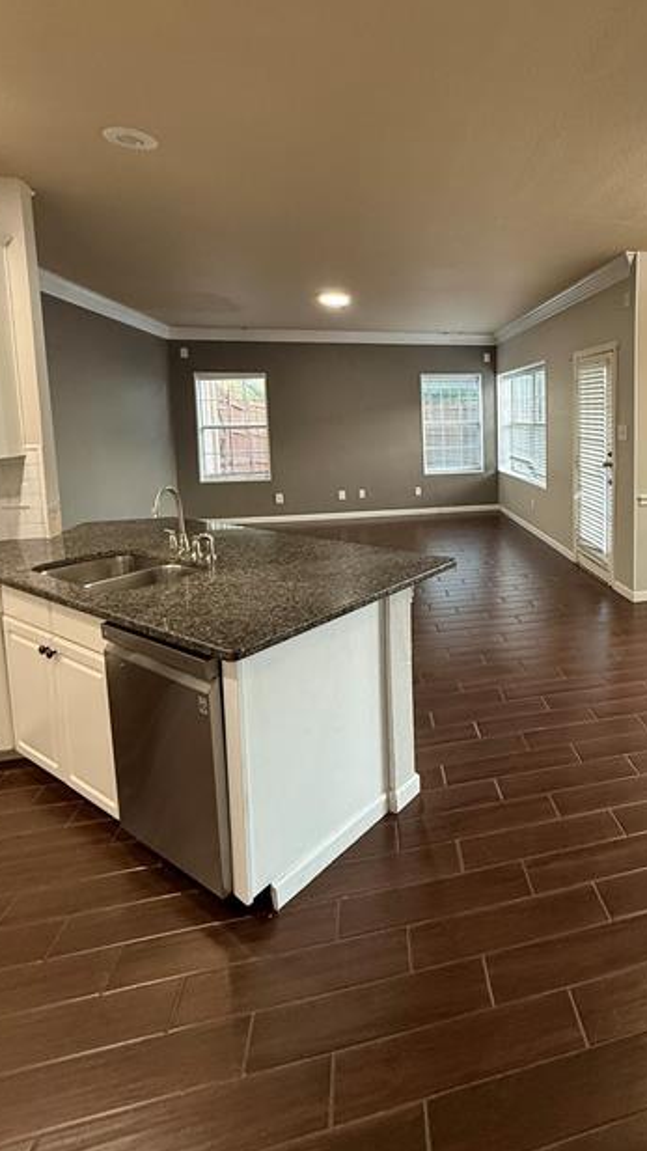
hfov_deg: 54.7
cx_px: 509
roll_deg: +0.0
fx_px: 580
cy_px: 470
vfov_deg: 88.6
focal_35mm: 19
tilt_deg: -5.4
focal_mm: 2.22
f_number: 2.2
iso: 400
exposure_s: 1/60
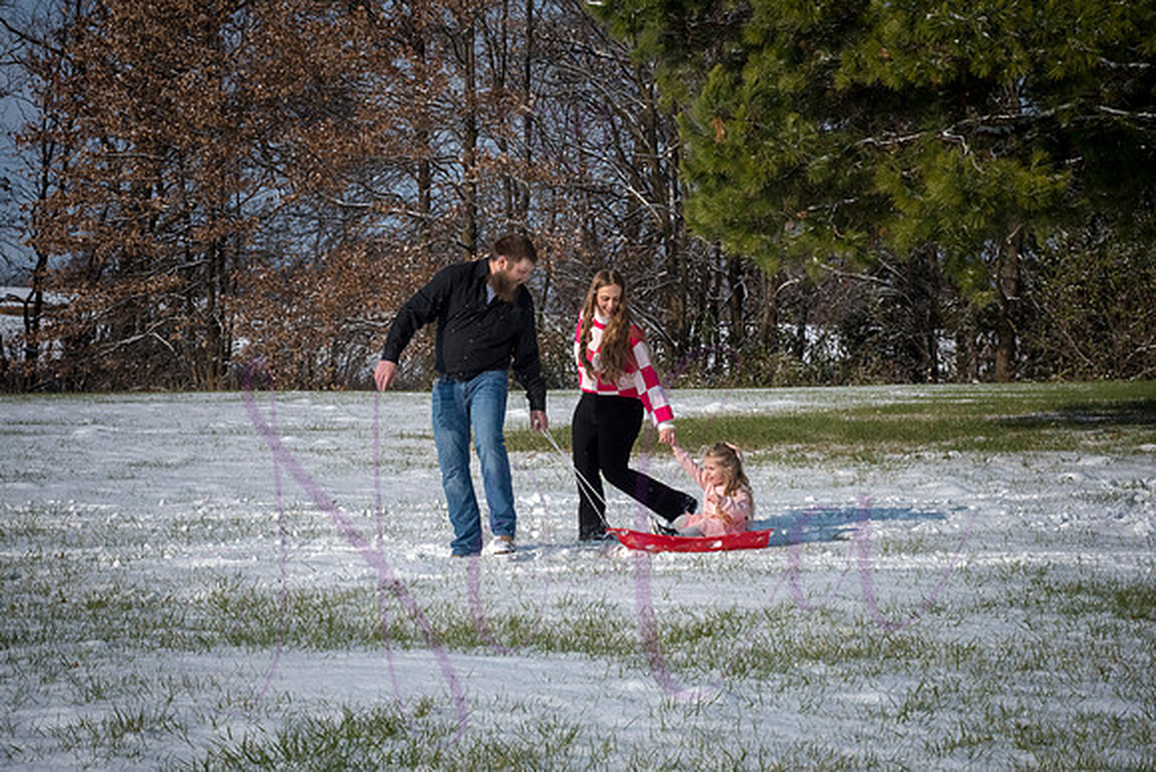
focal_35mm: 92
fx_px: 2955
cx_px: 578
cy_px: 386
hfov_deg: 22.1
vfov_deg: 14.9
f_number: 16
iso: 640
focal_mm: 92
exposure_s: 1/1000
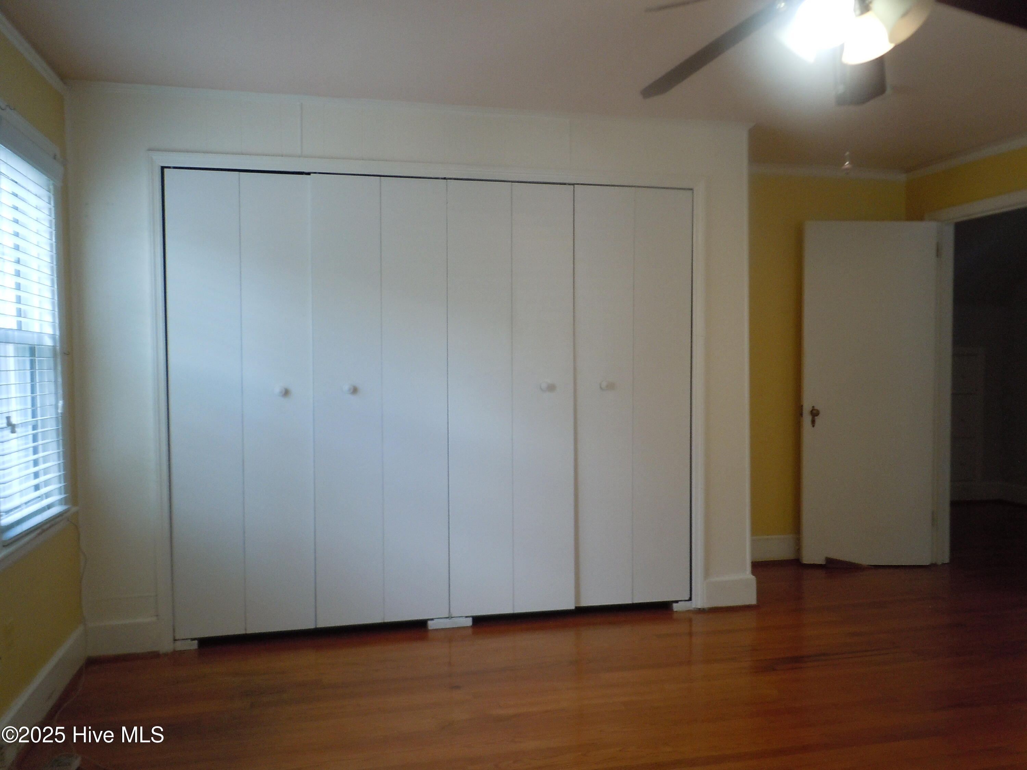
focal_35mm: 28
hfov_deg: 63.4
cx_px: 514
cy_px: 385
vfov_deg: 49.7
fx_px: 831
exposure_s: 1/60
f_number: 3.7
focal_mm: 5
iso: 320
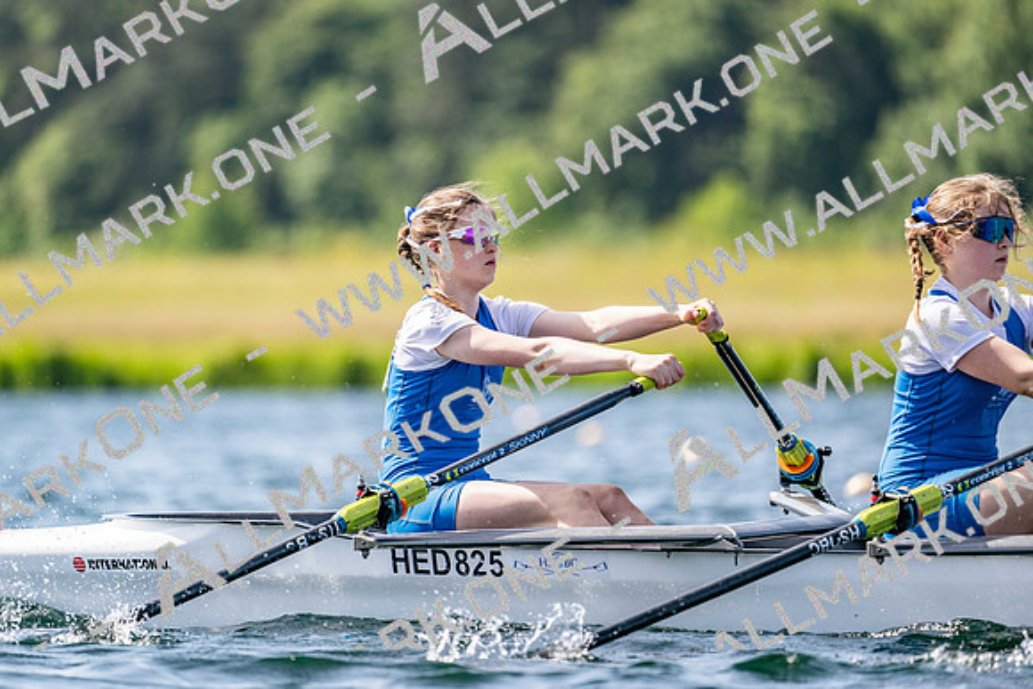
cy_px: 344
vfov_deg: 3.4
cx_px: 516
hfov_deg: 5.2
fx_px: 11480
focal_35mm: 400
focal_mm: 400
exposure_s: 1/2500
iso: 320
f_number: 4.5
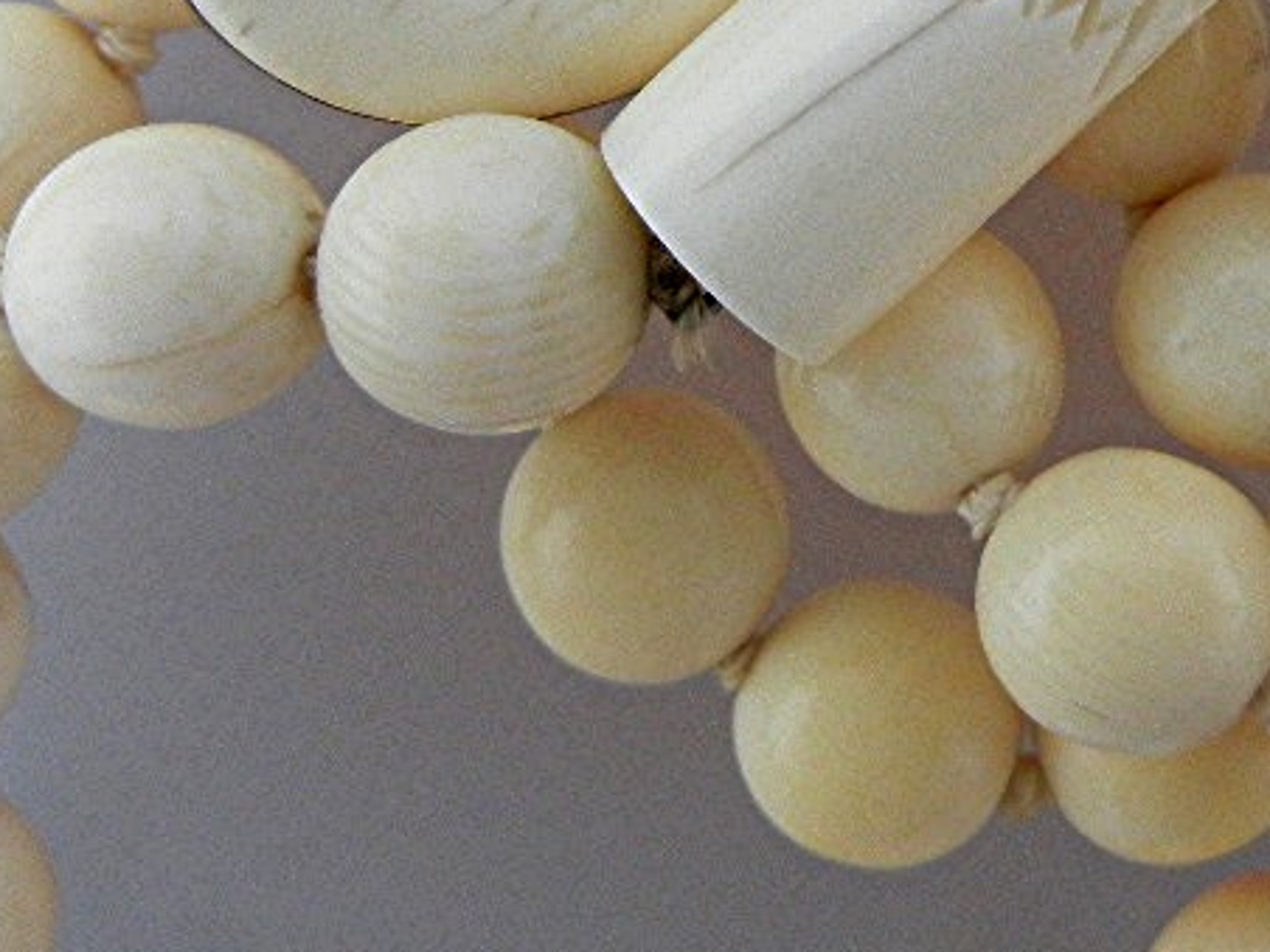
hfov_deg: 28.0
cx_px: 1020
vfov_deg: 21.0
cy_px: 28
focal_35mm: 68
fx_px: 2495
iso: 400
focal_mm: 5.4
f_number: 3.5
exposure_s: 1/50.1
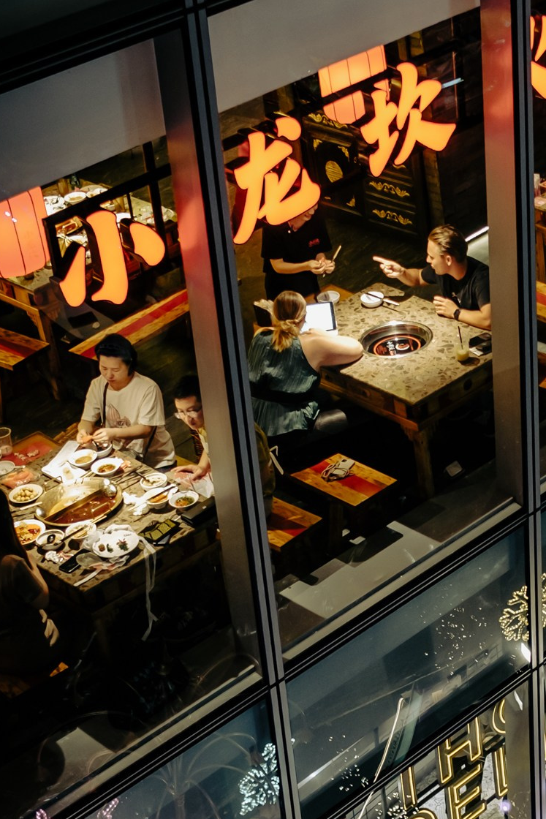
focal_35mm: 80
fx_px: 1819
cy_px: 374
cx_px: 591
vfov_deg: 25.4
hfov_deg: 16.6
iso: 640
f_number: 1.8
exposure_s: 1/100
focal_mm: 23
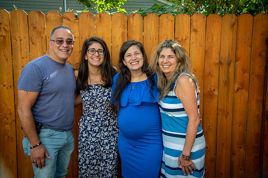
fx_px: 283
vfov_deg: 35.1
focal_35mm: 38
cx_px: 134
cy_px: 89
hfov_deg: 50.7
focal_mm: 38
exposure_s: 1/320
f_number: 4
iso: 125
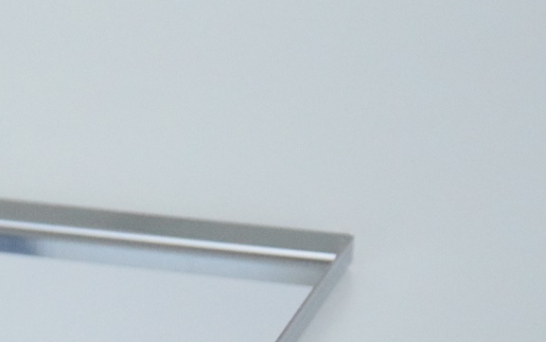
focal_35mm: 246
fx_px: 3662
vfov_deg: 5.3
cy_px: 345
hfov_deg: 8.5
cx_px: -22
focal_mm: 58
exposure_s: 1/320
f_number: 5
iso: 6400
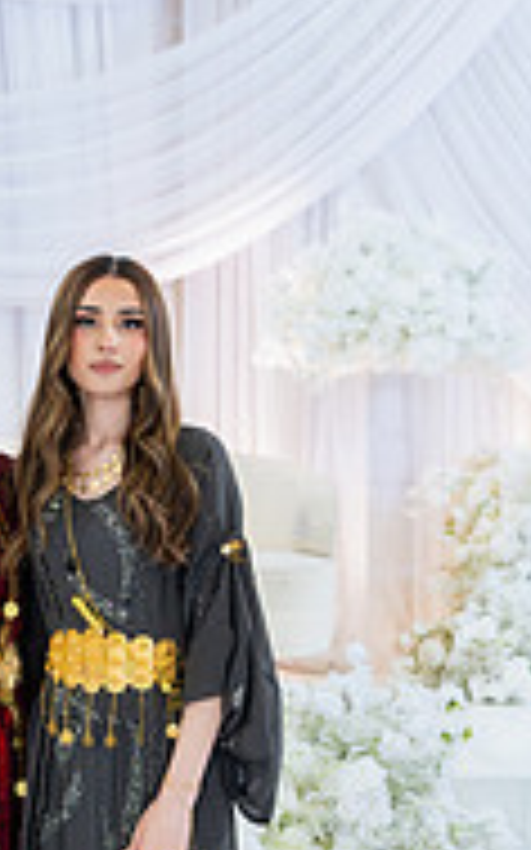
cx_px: -76
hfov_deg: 18.3
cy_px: 562
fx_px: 1576
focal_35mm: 68
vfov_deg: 30.0
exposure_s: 1/160
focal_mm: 28
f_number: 2.8
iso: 640
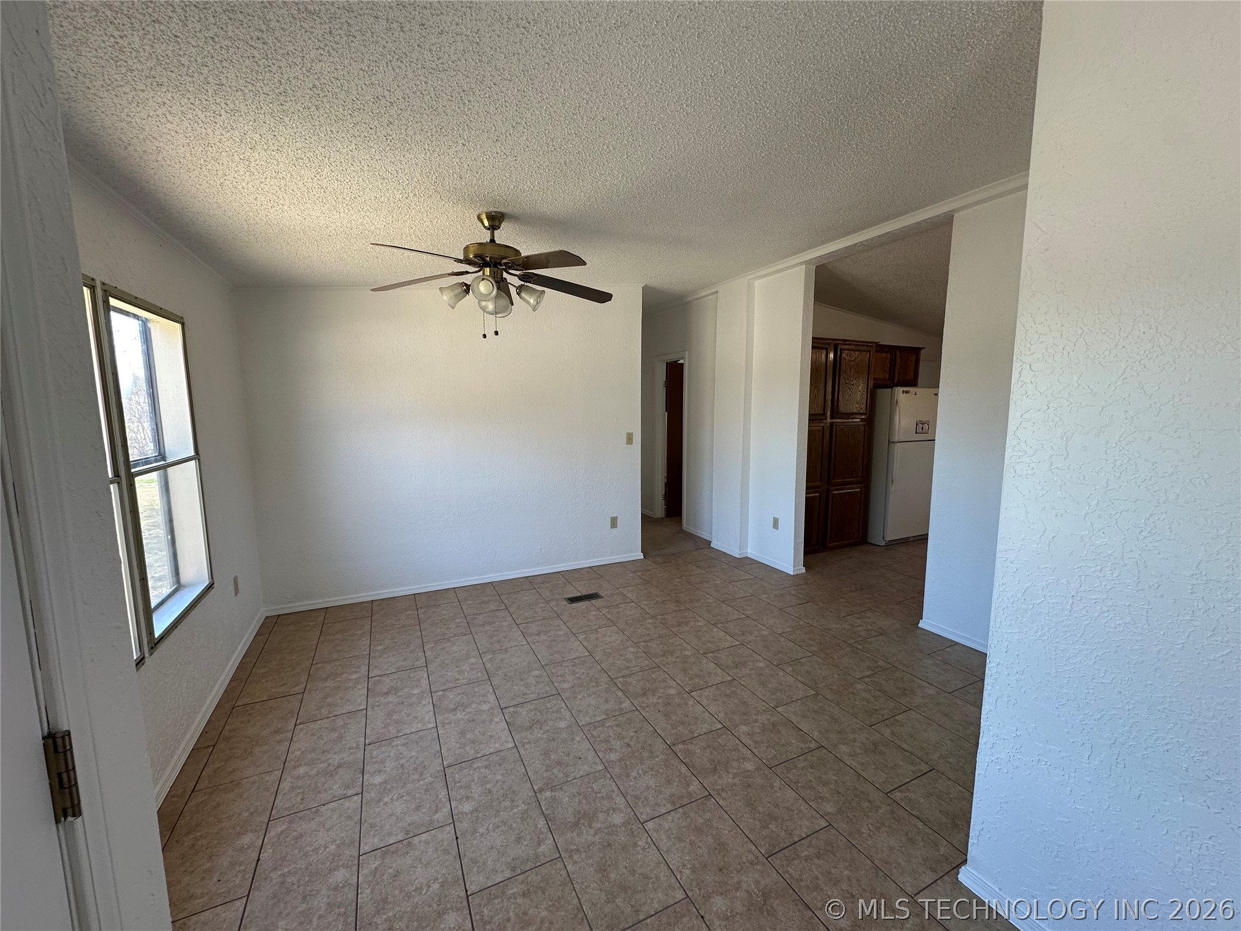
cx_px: 620
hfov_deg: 102.1
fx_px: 502
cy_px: 466
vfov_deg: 85.7
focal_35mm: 14
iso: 100
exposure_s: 1/120
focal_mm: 2.22
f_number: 2.2
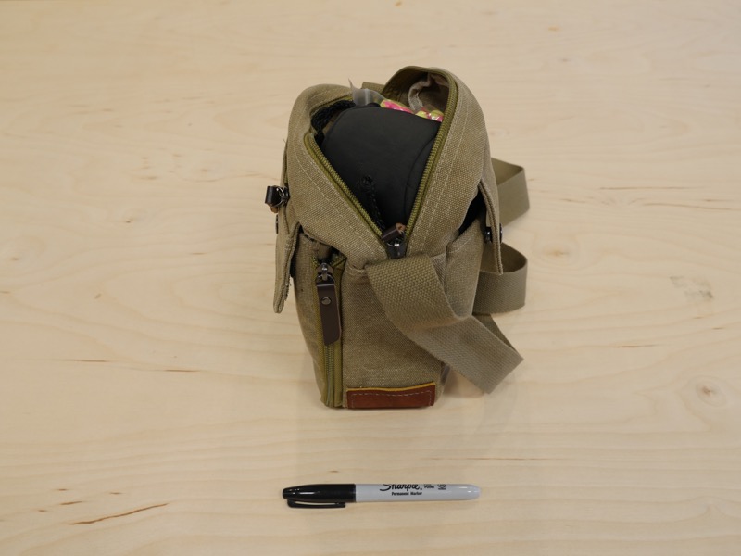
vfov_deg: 46.8
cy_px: 278
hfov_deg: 60.0
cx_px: 370
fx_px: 642
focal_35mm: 30
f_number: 4.5
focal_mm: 15
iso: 400
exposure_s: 1/60
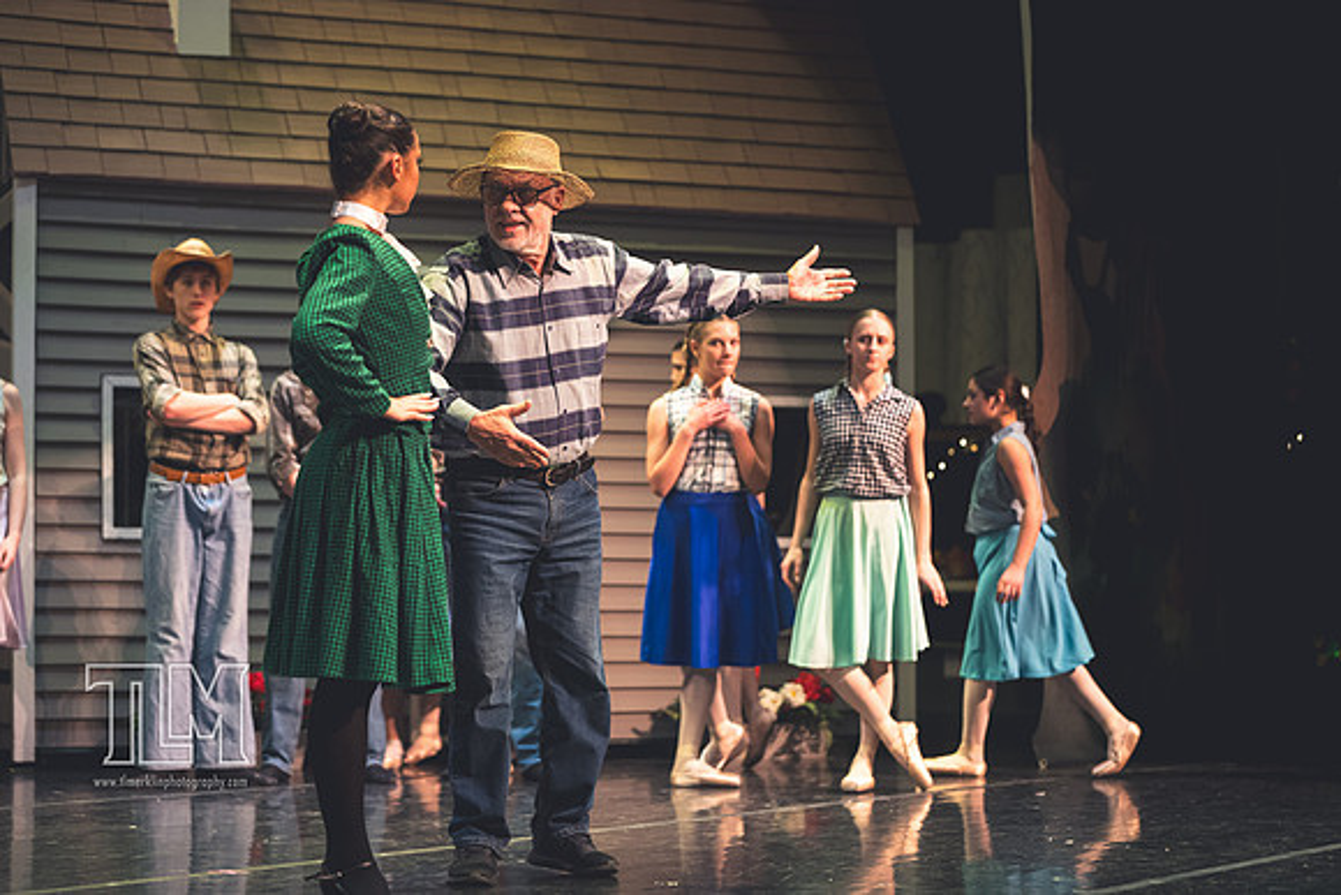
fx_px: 3353
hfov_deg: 22.6
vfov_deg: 15.2
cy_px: 448
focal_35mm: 90
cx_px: 670
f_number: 2.8
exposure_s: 1/250
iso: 2800
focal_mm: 90
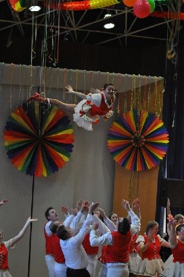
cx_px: 92
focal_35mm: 105
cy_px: 138
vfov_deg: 19.5
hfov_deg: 13.0
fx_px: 807
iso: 1600
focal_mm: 70
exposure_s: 1/125
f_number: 4
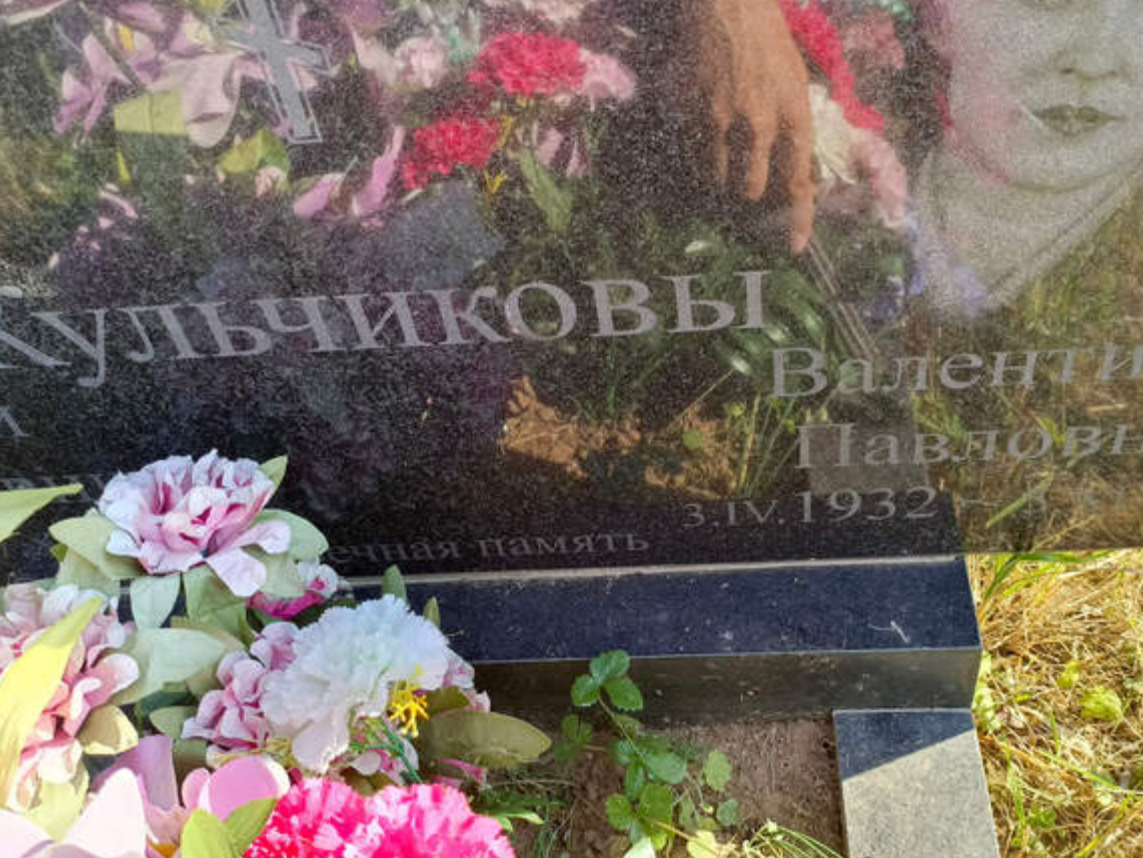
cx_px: 619
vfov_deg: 40.6
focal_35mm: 35
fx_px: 1156
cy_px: 362
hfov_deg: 52.5
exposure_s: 1/167
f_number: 1.69
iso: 112
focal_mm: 4.76
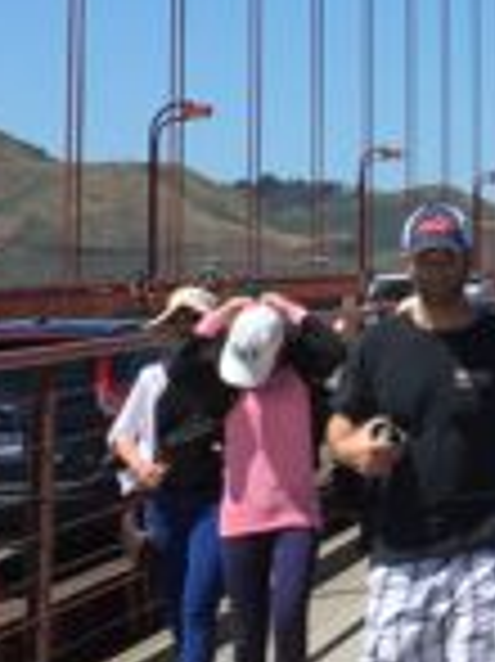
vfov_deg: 12.1
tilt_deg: +9.5
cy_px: -234
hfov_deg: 9.1
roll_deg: +1.5
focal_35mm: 158
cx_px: 814
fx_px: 3017
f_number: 2.2
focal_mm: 4.15
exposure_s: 1/1672
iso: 25
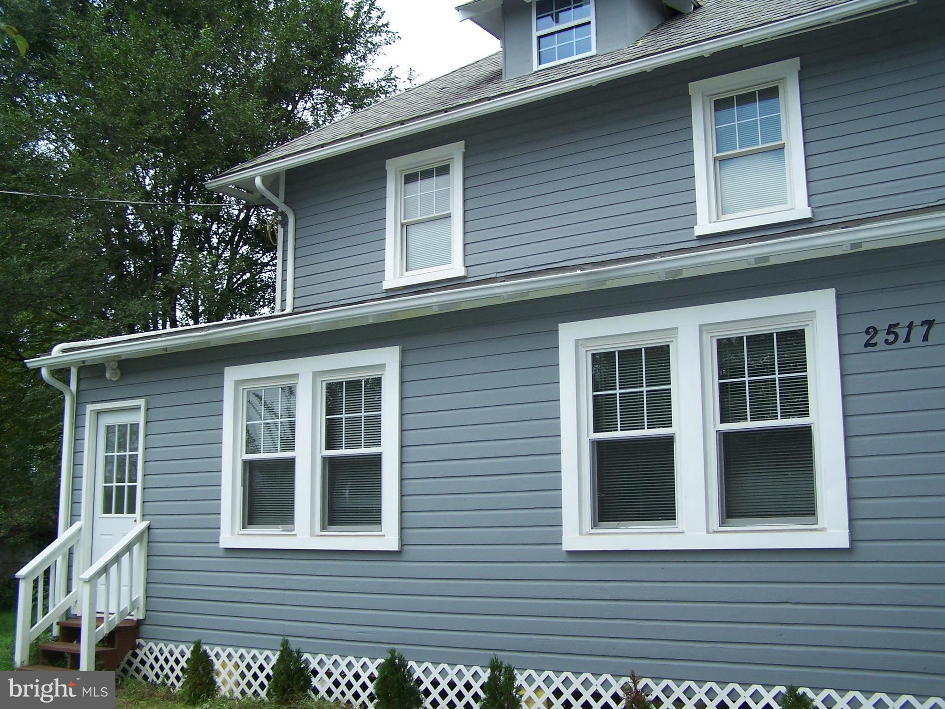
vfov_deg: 37.7
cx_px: 472
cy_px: 354
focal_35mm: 38
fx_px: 1038
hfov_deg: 49.0
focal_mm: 6.3
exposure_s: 1/500
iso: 80
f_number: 2.8
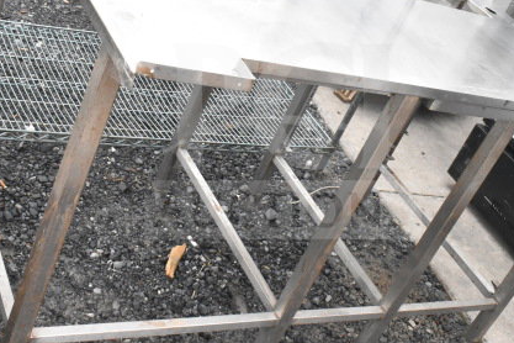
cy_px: 141
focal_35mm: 57
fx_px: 814
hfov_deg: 35.0
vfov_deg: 23.7
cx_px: 282
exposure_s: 1/800
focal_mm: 26
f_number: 14
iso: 6400
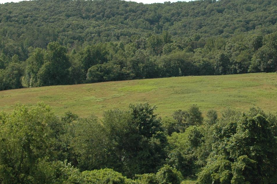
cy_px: 40
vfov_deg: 17.3
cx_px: 181
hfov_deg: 25.9
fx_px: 600
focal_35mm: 78
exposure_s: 1/500
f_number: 6.3
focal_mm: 24
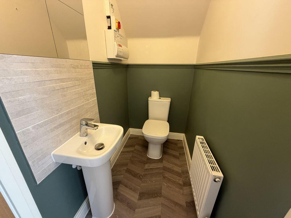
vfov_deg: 85.7
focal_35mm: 14
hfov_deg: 102.1
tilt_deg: -20.0
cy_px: 109
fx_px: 118
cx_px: 146
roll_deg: -0.4
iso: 320
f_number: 2.2
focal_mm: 2.22
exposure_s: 1/71
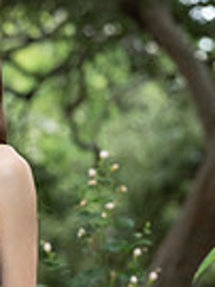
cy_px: 255
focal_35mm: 640
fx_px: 5308
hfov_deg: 2.3
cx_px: -98
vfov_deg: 3.1
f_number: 8
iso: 1000
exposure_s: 1/200
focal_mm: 200
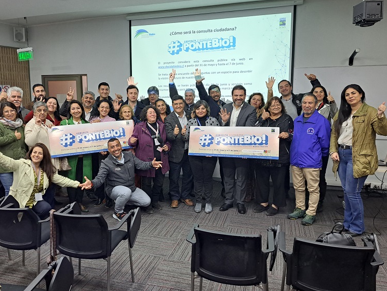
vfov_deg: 48.2
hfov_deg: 61.2
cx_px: 158
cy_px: 141
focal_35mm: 29
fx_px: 324
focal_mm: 5.23
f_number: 1.8
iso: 125
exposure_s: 1/50
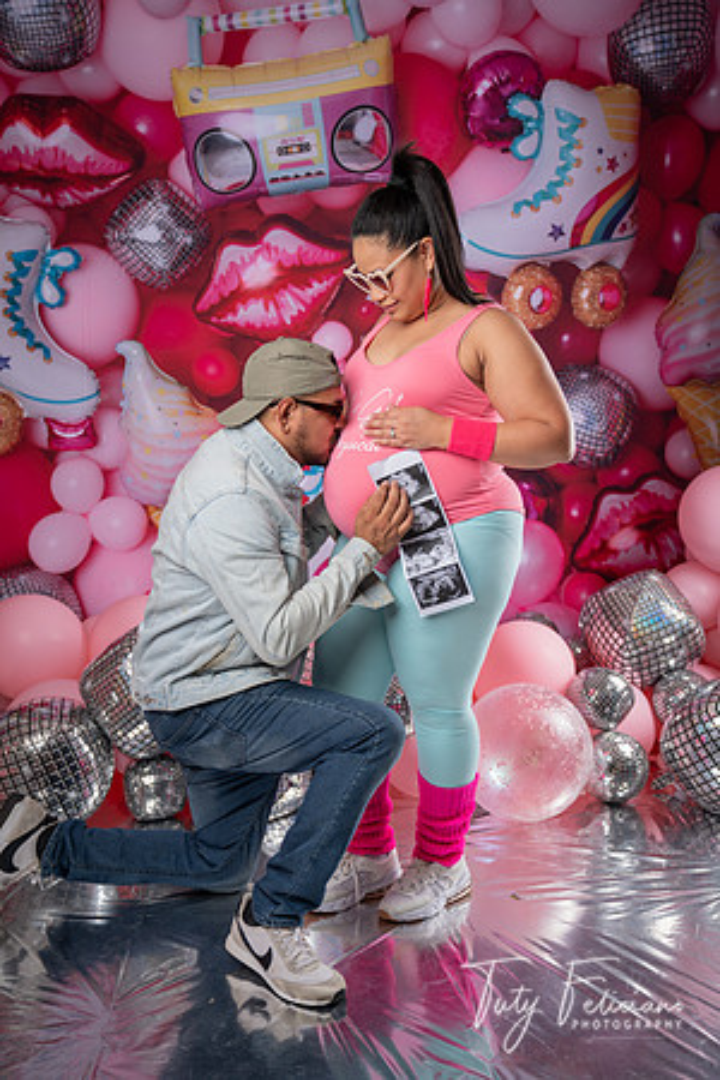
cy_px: 540
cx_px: 360
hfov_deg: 33.4
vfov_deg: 48.5
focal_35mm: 40
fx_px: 1200
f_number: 3.5
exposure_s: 1/60
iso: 50
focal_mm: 40
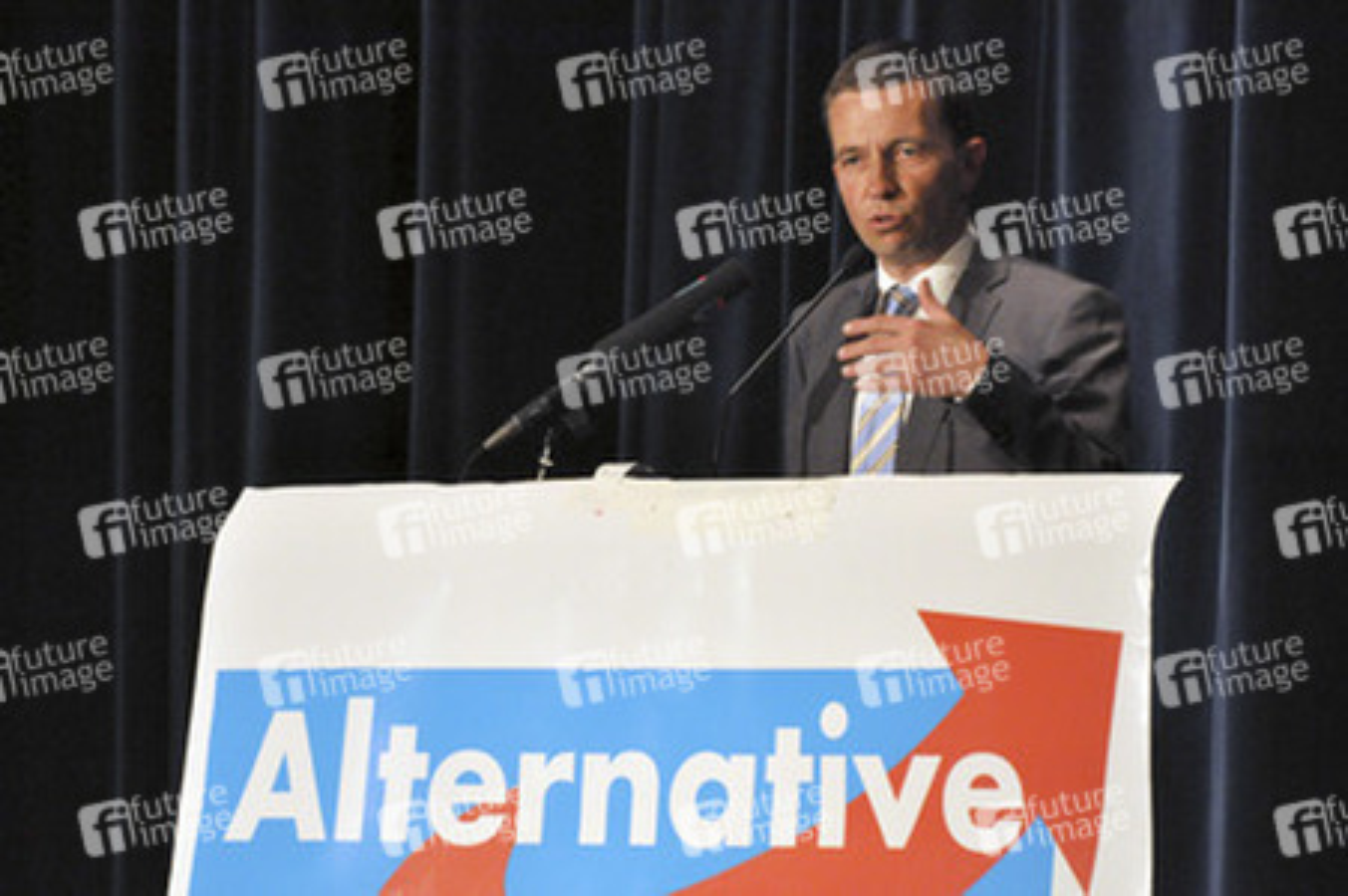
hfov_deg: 6.2
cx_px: 674
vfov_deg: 4.2
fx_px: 12347
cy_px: 448
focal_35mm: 330
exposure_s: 1/160
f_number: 6.3
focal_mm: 220
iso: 3200
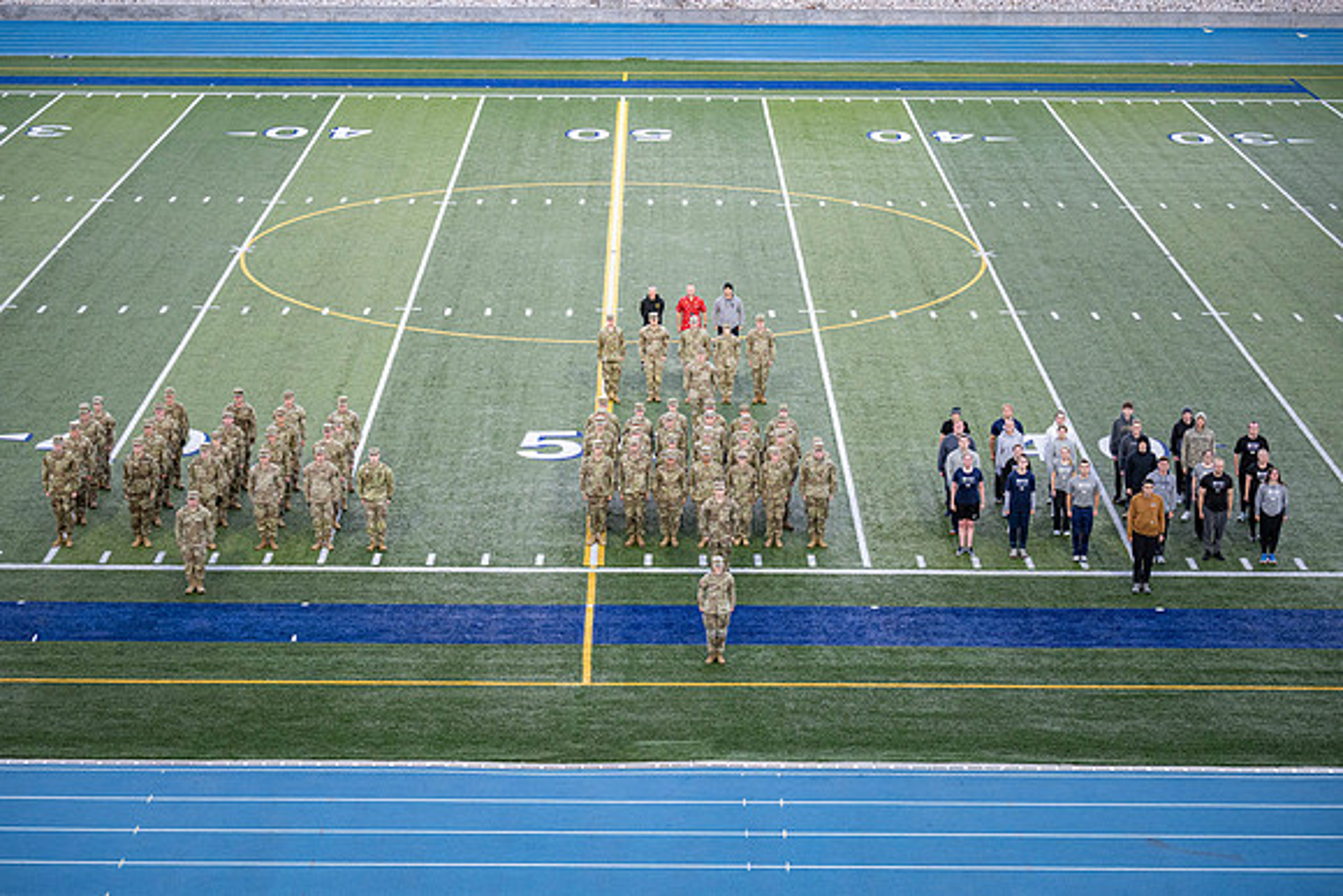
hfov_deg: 26.3
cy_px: 456
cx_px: 649
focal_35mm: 77
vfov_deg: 17.7
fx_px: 2873
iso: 1250
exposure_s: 1/320
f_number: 2.8
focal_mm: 70
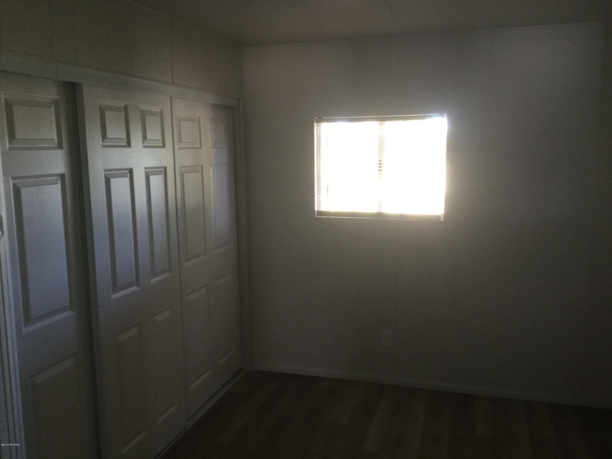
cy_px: 230
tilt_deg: -8.5
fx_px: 548
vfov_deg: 45.4
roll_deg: +0.7
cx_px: 306
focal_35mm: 31
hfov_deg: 58.4
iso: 80
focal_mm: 3.3
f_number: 2.4
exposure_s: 1/30
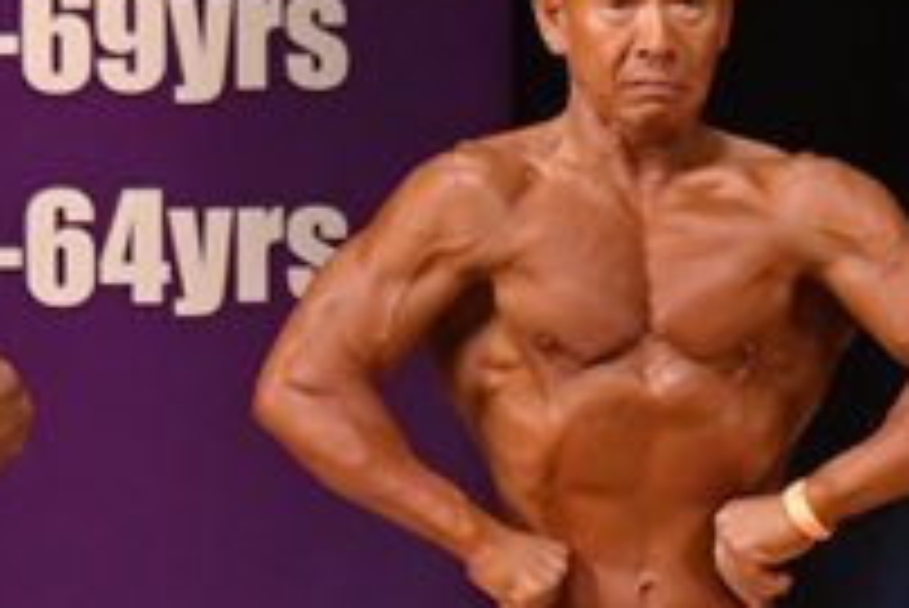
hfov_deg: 2.1
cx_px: 182
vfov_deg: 1.4
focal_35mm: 977
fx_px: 24686
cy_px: 739
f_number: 5.6
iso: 4000
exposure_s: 1/400
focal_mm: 170
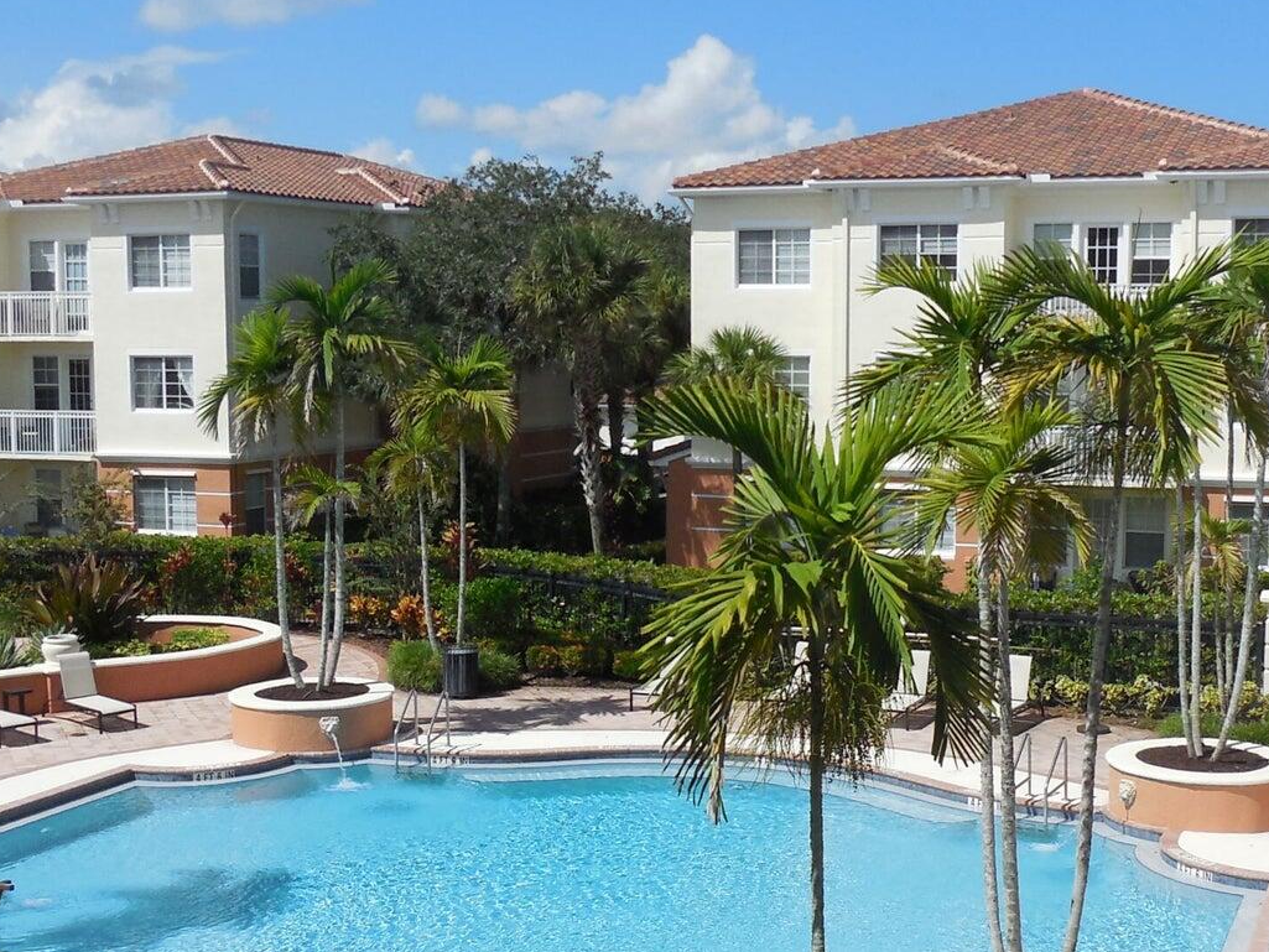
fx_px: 1907
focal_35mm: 52
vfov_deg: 28.0
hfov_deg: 36.7
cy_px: 522
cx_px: 746
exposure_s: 1/640
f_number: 6.2
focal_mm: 4.5
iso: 125
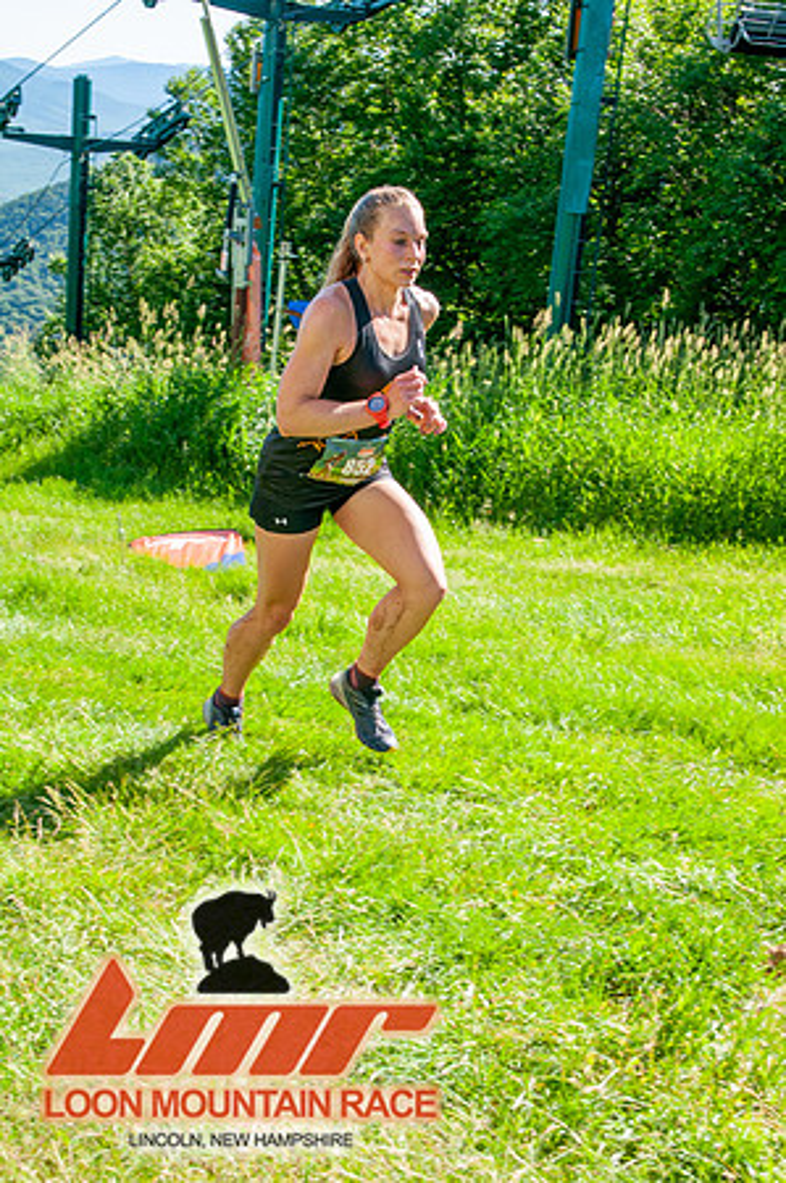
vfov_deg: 38.9
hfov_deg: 26.4
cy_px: 592
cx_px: 393
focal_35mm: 51
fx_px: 1674
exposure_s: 1/320
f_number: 8
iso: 200
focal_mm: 34
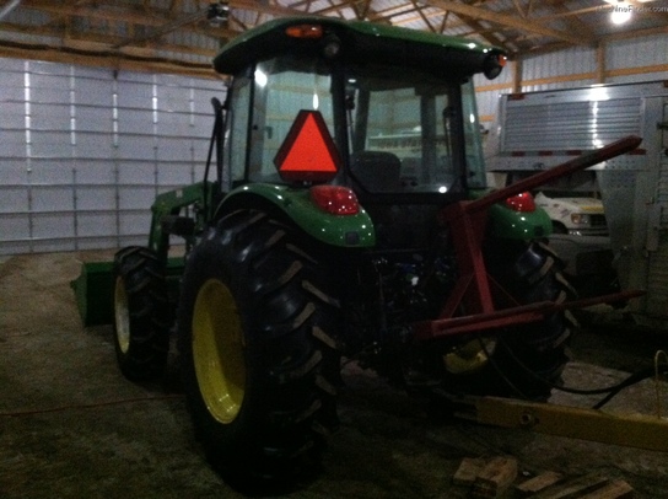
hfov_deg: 52.7
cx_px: 334
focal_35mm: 35
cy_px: 250
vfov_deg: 40.6
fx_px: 674
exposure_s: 1/15
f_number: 2.8
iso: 1000
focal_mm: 3.85
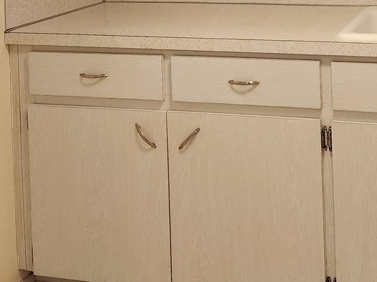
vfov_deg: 19.4
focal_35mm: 70
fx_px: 762
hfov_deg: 27.4
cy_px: -82
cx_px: 285
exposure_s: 1/120
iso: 320
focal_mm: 5.4
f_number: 1.8
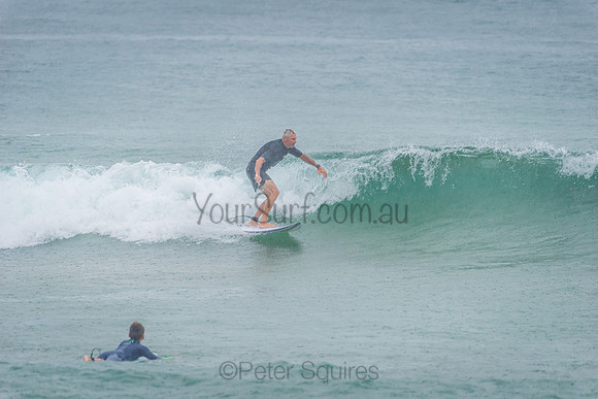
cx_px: 299
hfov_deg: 4.1
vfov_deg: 2.8
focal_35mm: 500
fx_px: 8307
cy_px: 200
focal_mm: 500
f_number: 5.6
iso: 720
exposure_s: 1/320
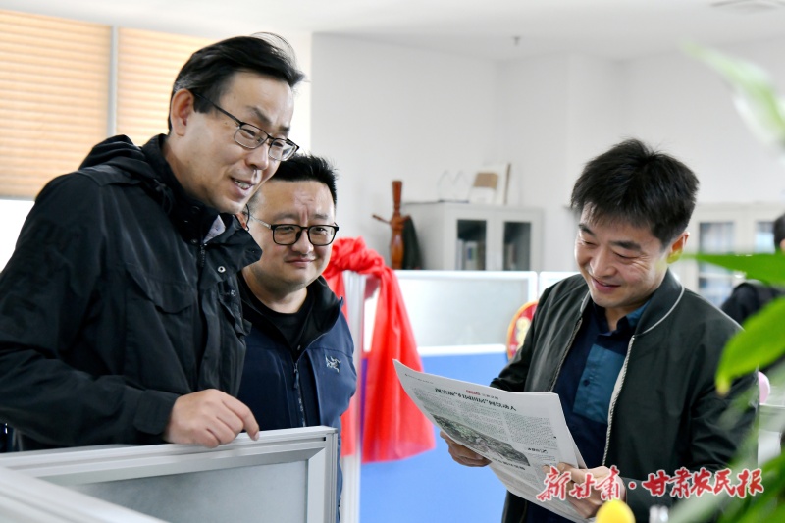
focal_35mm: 52
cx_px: 392
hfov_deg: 38.2
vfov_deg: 26.0
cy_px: 262
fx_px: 1134
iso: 1600
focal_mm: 52
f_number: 5
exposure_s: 1/320
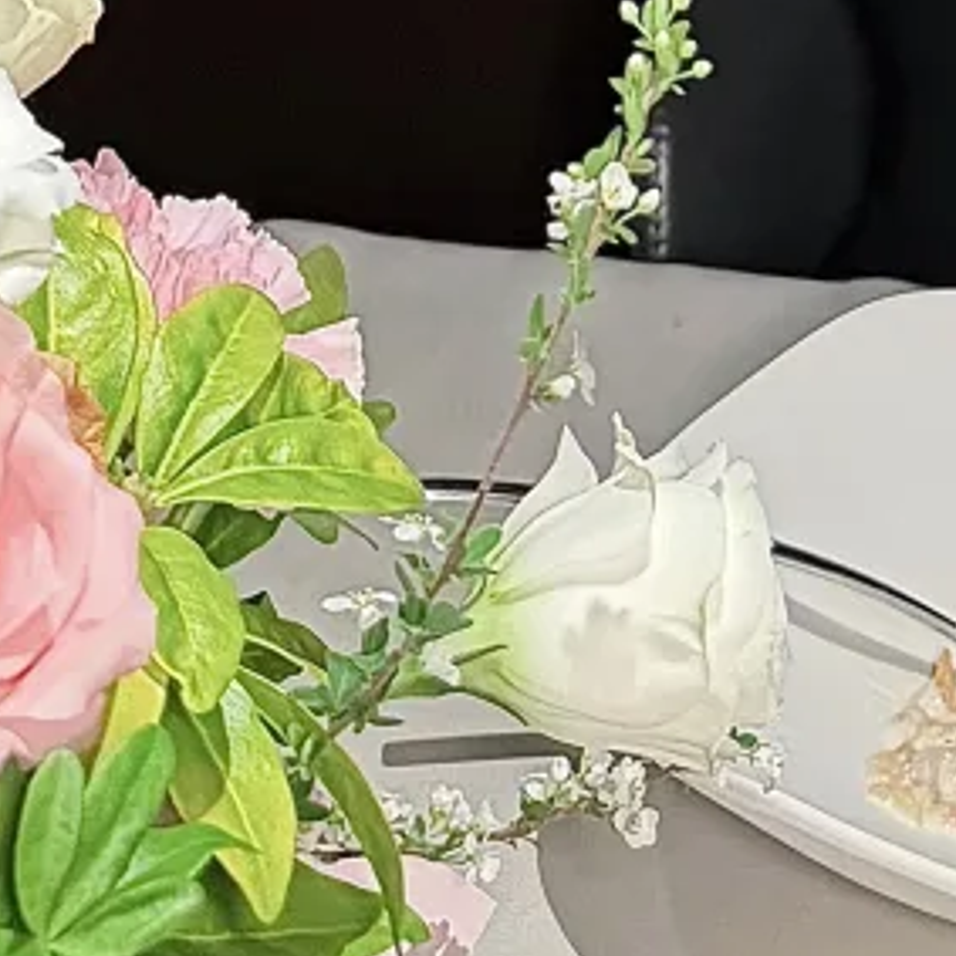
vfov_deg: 12.5
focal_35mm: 108
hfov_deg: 15.5
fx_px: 3375
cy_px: -1355
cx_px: 1162
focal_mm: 6.76
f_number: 1.78
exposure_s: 1/60
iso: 500
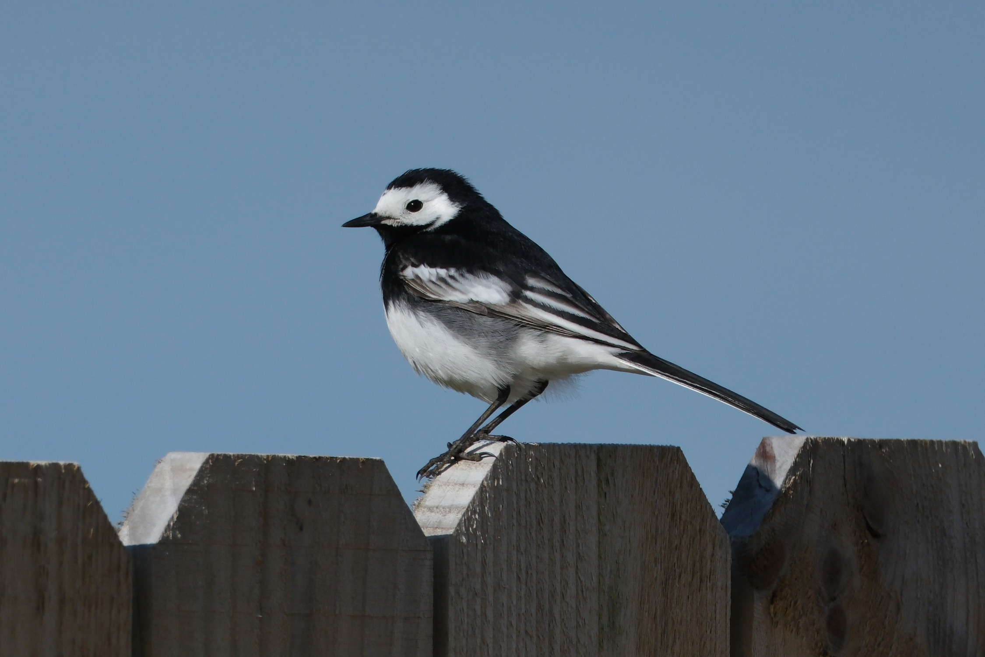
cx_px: 492
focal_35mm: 900
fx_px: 24623
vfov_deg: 1.5
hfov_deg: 2.3
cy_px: 328
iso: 640
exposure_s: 1/2000
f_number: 8
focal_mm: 600
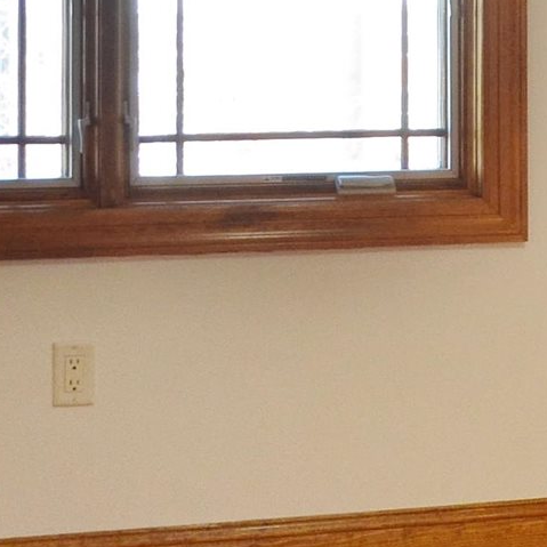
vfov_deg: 11.7
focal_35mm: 147
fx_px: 2628
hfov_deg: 11.1
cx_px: 991
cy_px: -69
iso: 400
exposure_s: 1/60
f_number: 4
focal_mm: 18
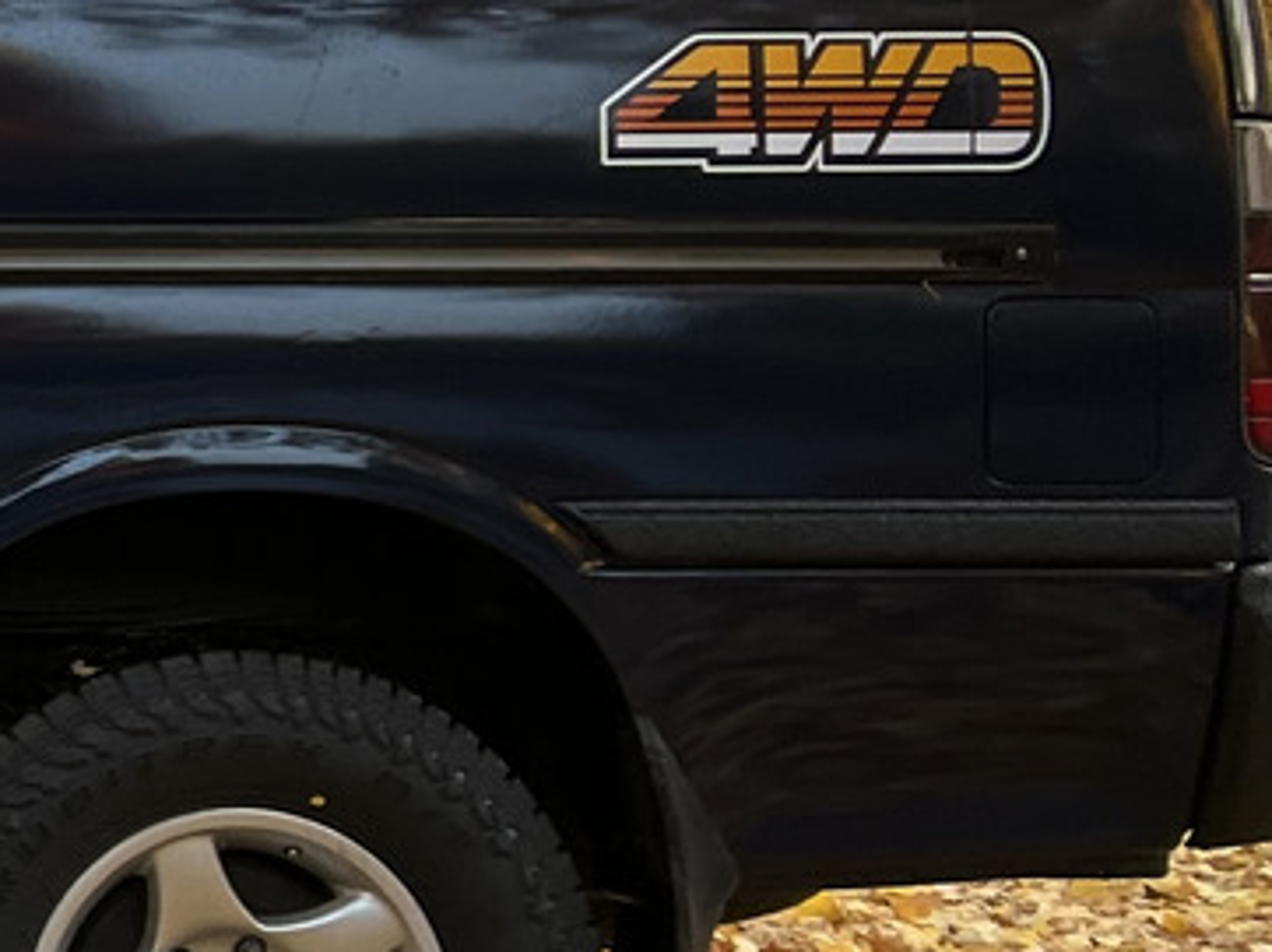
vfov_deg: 12.9
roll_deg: -1.7
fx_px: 4223
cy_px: 393
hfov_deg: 15.0
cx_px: -970
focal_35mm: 115
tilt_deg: +0.0
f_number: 1.5
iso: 125
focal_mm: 5.7
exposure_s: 1/121
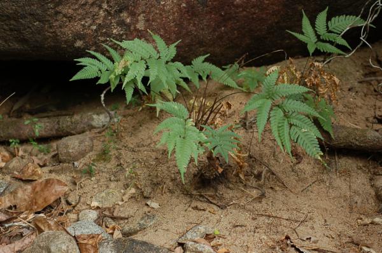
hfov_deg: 22.7
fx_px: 953
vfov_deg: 15.1
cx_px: 191
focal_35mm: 90
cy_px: 126
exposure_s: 1/80
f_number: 3.5
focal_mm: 60
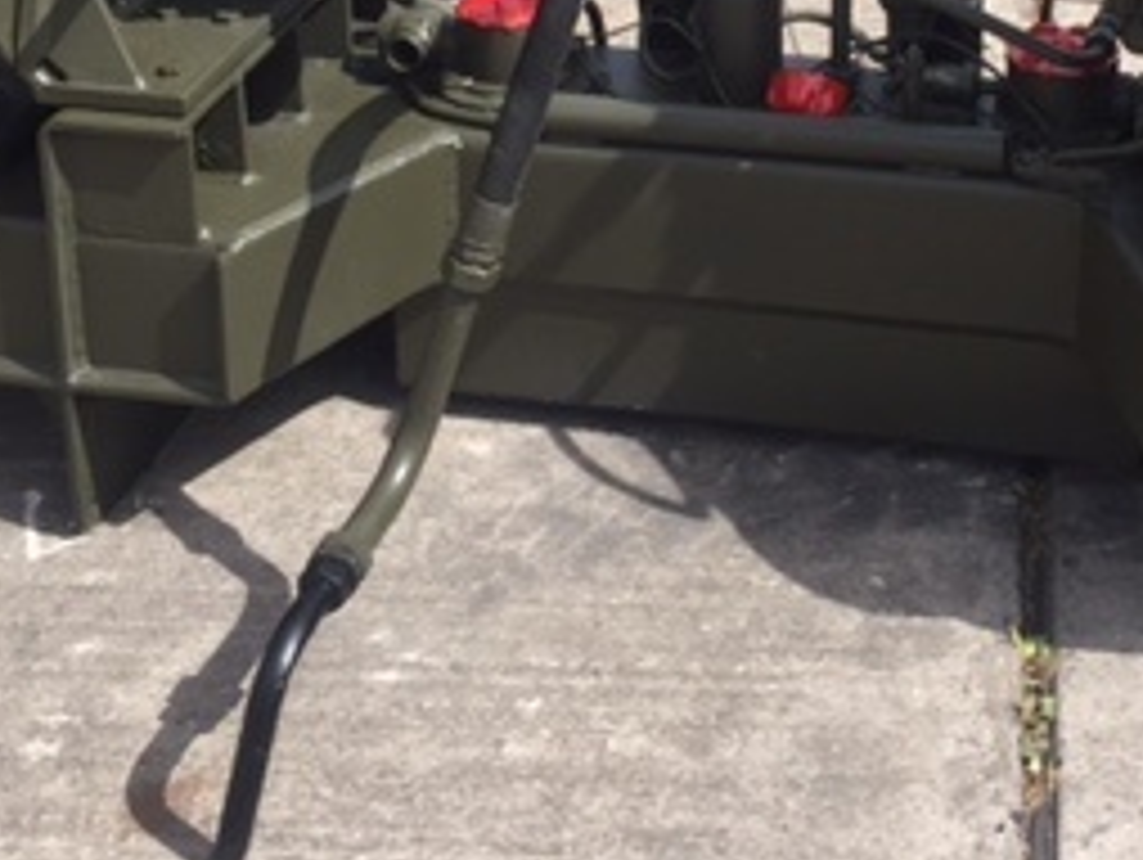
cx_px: 828
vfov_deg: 19.0
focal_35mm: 73
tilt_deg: -17.8
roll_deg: -1.4
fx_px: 2413
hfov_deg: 26.4
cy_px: -185
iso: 32
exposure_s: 1/1412
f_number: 2.2
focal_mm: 4.15
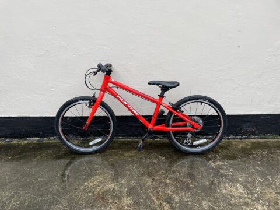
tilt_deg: -16.7
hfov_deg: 67.3
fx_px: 210
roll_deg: +1.1
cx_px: 140
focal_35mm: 26
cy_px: 105
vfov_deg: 53.1
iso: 64
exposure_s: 1/121
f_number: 1.6
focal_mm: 4.2
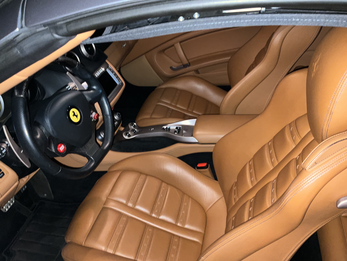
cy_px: 130
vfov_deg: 48.2
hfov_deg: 61.7
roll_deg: +9.3
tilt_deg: -34.7
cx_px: 174
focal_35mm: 29
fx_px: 291
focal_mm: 3
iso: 80
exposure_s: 1/16
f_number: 1.8
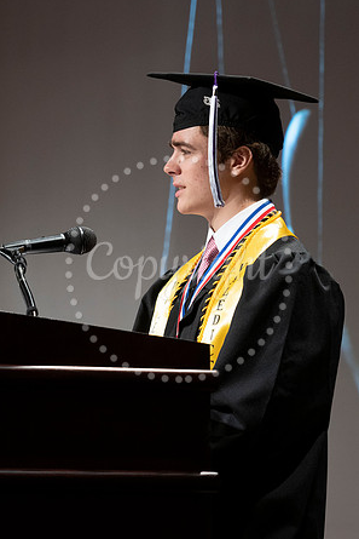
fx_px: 3393
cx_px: 88
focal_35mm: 227
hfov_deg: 6.1
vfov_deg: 9.1
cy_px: 289
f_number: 4
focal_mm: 120
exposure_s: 1/80
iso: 1000
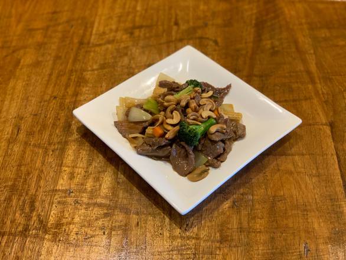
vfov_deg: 28.1
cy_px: 130
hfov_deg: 36.8
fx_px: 520
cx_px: 173
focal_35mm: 52
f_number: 2.4
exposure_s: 1/50
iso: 100
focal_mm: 6
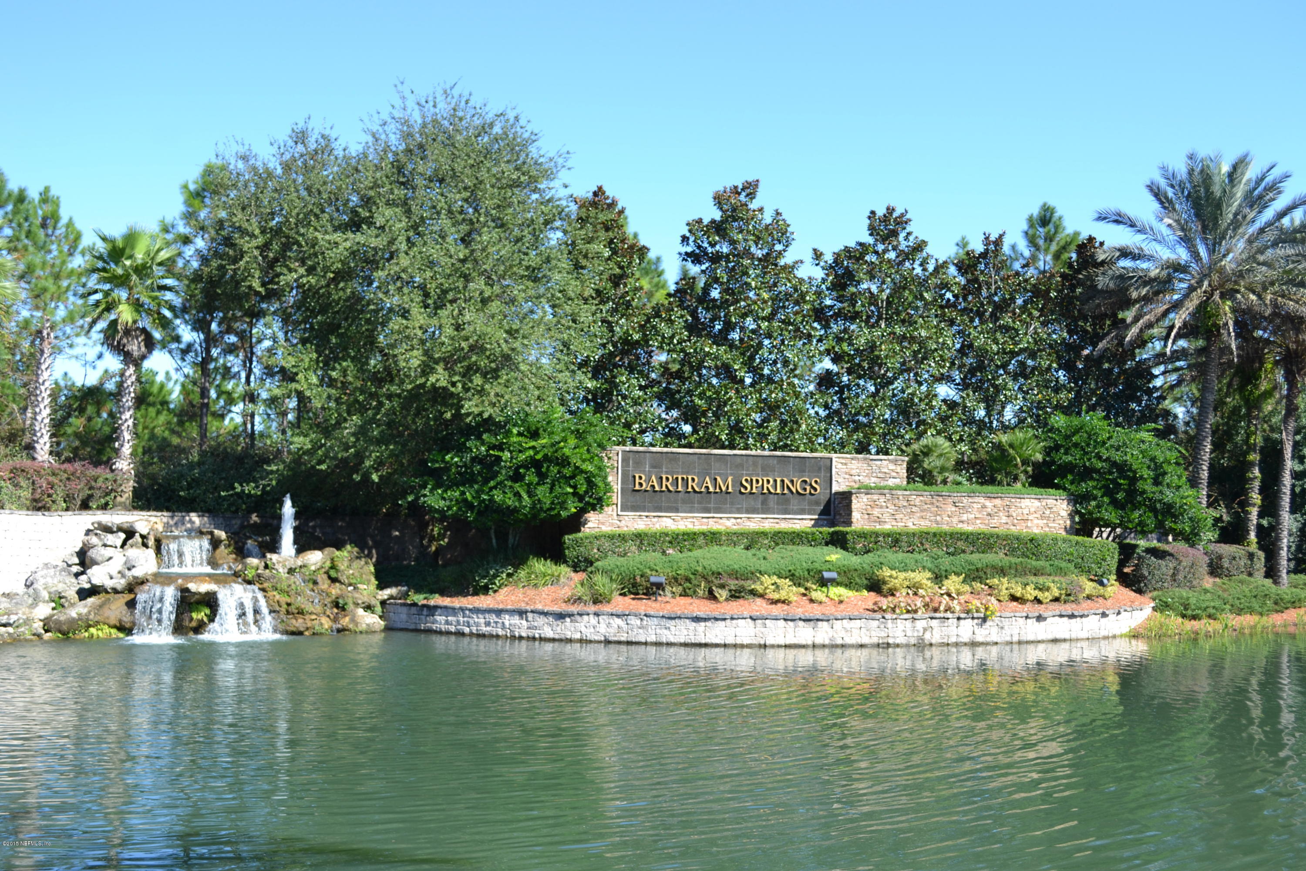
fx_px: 1306
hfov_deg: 53.1
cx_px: 653
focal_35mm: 36
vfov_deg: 36.9
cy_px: 436
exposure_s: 1/160
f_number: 6.3
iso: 100
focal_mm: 24
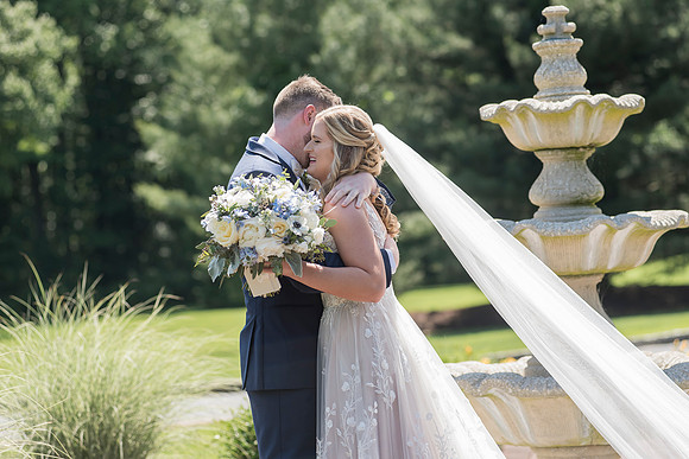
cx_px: 344
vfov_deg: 11.4
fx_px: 2297
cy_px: 230
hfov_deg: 17.1
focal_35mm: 120
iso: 400
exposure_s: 1/1250
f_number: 4.5
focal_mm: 120
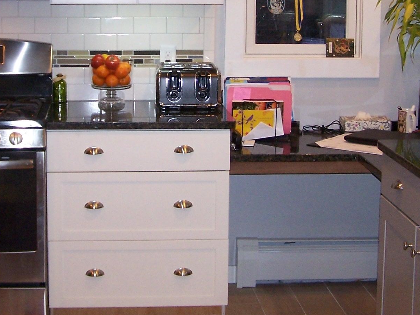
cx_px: 171
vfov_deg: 18.0
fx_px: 983
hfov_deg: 24.1
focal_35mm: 81
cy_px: 54
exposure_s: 1/60
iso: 140
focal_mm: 6.3
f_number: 2.8
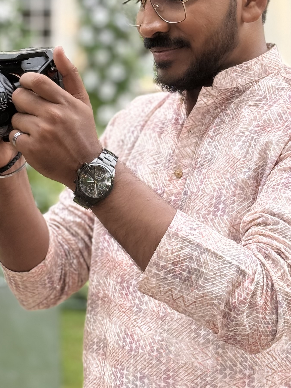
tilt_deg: +0.7
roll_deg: -0.6
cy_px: 72
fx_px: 1211
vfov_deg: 18.0
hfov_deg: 13.7
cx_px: 143
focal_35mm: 108
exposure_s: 1/248
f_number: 1.78
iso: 64
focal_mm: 6.76
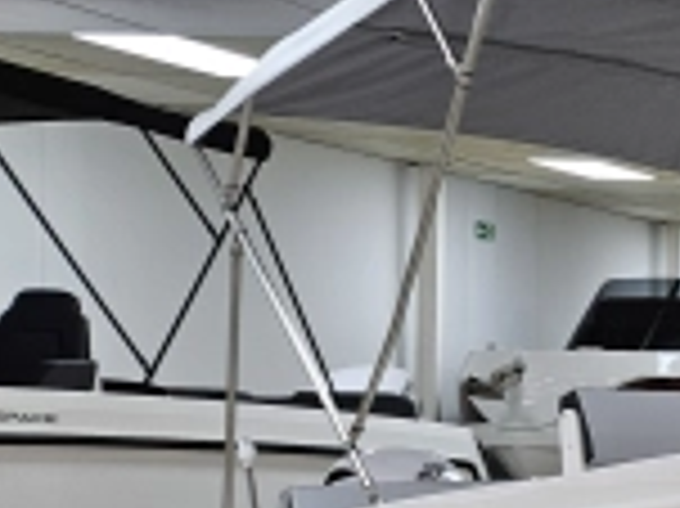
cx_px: 1211
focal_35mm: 84
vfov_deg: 17.4
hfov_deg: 18.4
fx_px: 1649
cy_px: 398
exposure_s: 1/100
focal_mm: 5.4
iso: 64
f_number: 1.8
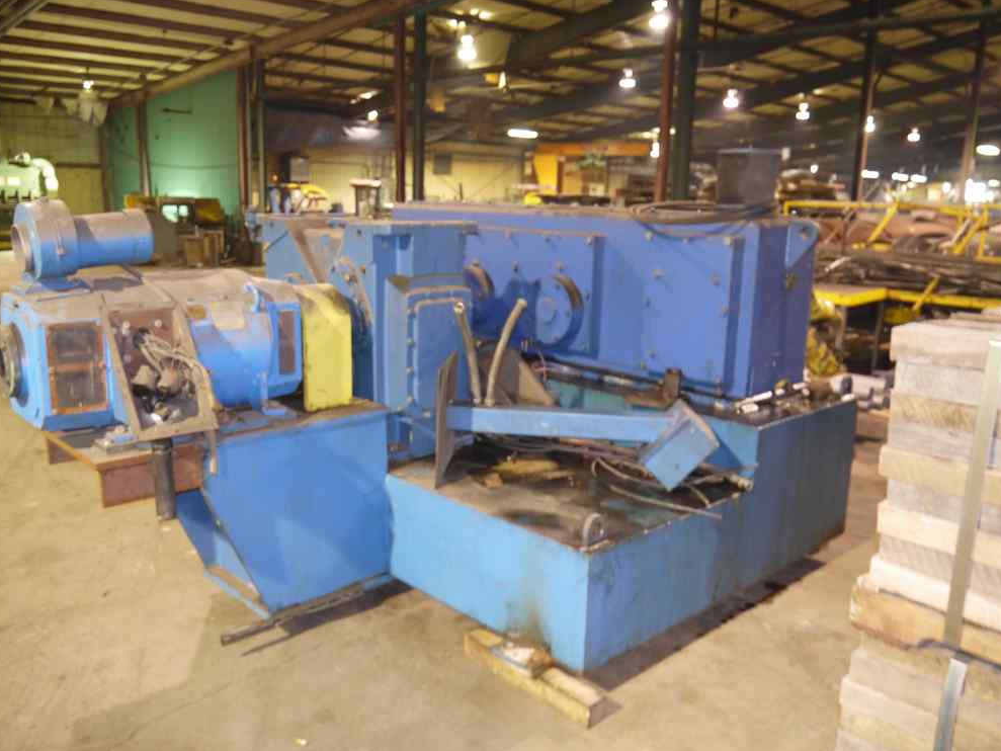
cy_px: 383
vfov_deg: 48.2
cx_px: 495
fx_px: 839
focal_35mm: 29
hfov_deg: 61.7
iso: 640
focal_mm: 14
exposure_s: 1/8
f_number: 3.5
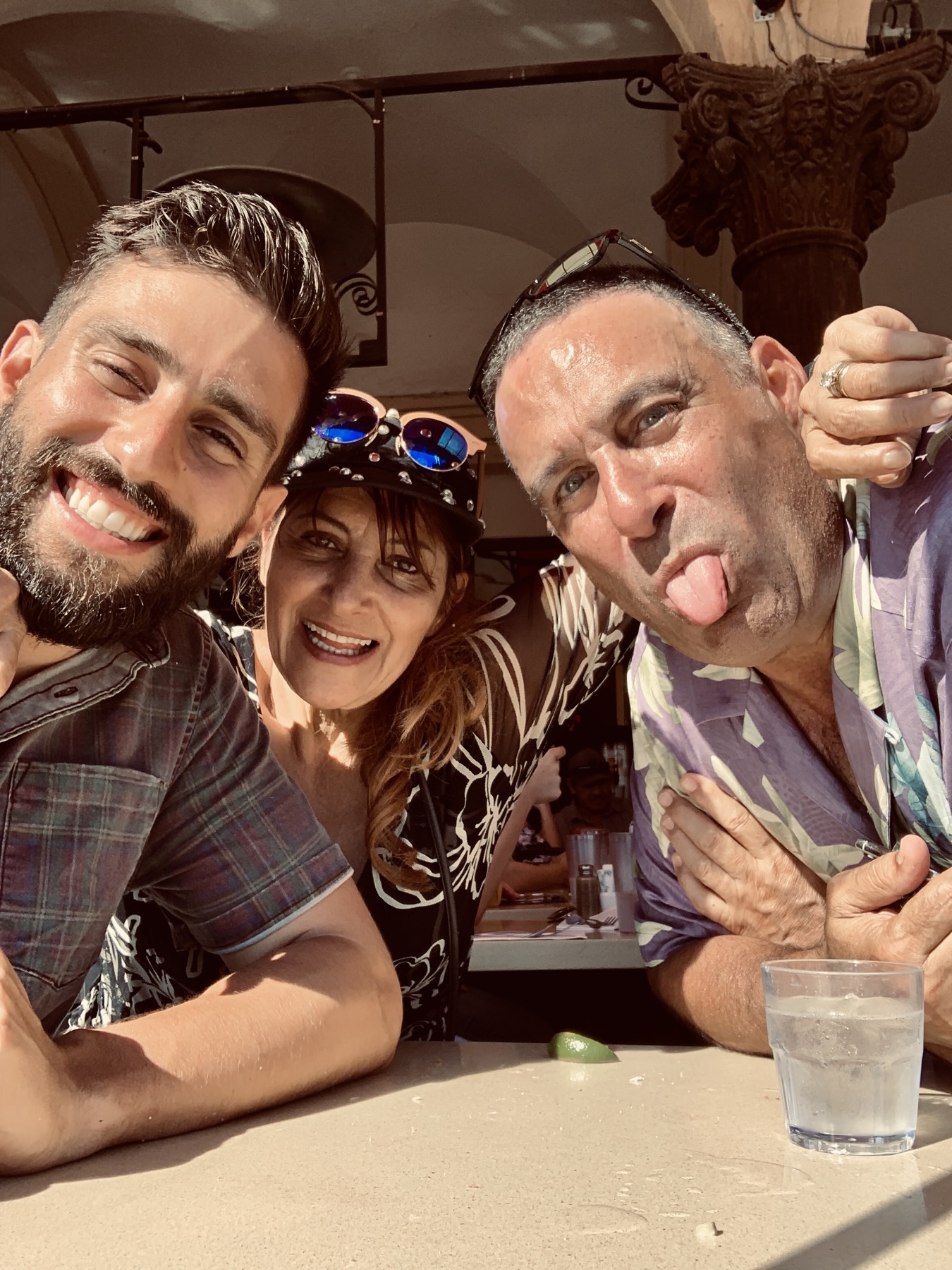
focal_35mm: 32
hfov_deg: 44.2
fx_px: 1173
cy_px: 635
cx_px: 476
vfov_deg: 56.8
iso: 16
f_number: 2.2
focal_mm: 2.87
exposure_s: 1/673
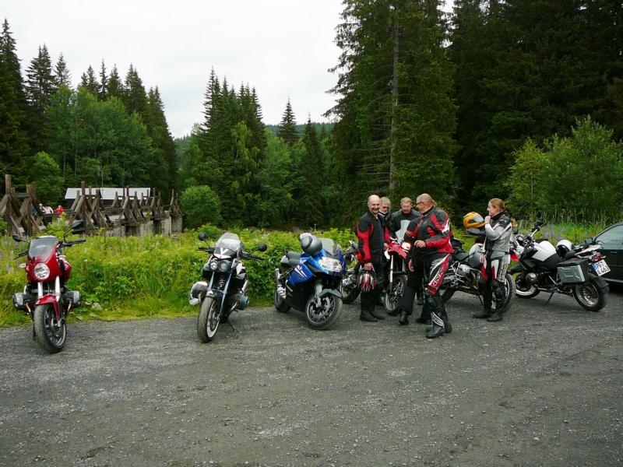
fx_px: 630
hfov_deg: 52.6
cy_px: 234
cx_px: 312
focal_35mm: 35
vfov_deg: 40.7
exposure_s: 1/640
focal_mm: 5.2
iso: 80
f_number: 2.8
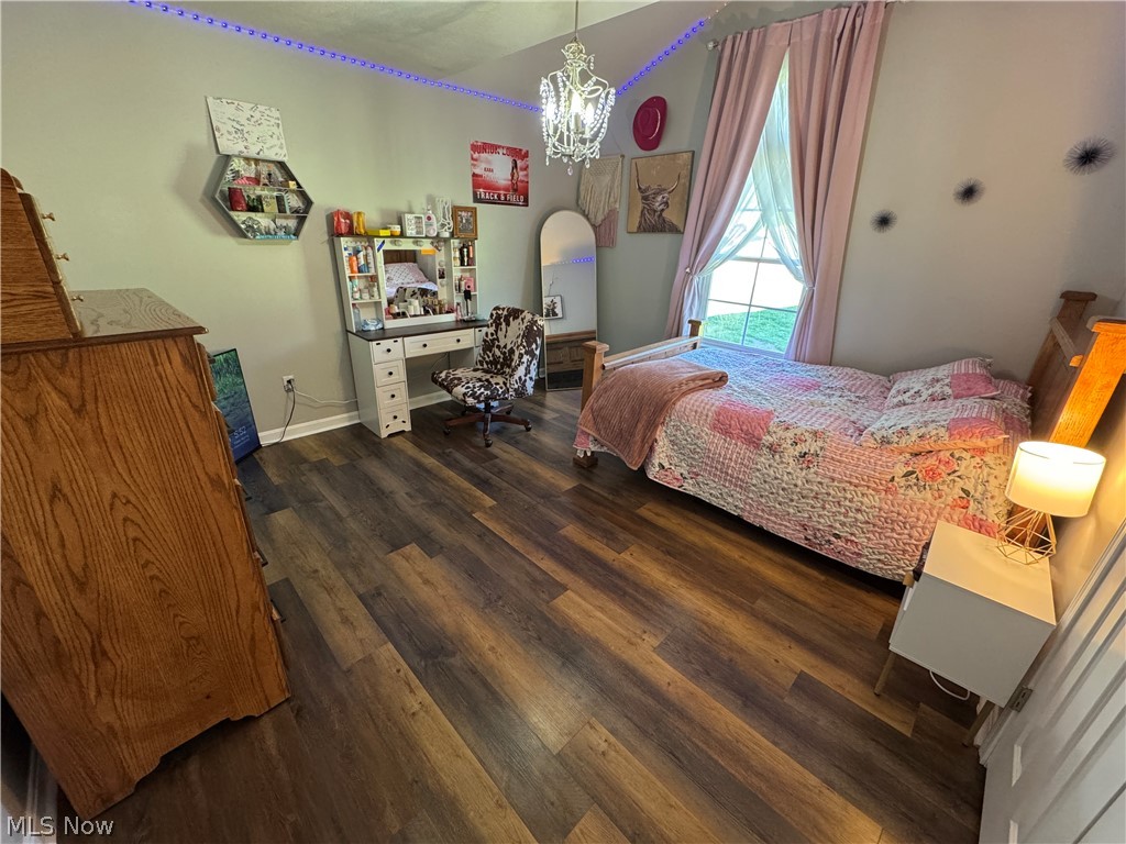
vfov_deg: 85.7
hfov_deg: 102.1
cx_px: 563
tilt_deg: -23.4
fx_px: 455
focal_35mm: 14
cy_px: 422
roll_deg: -2.6
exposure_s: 1/60
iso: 400
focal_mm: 2.22
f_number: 2.2
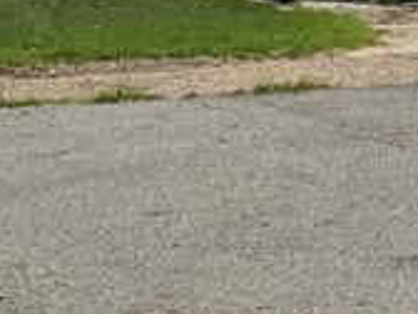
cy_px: -252
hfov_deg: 13.5
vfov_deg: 9.7
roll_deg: -1.5
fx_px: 1763
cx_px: 314
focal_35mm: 146
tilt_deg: -3.9
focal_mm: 6.76
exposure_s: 1/9009
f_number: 1.78
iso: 80
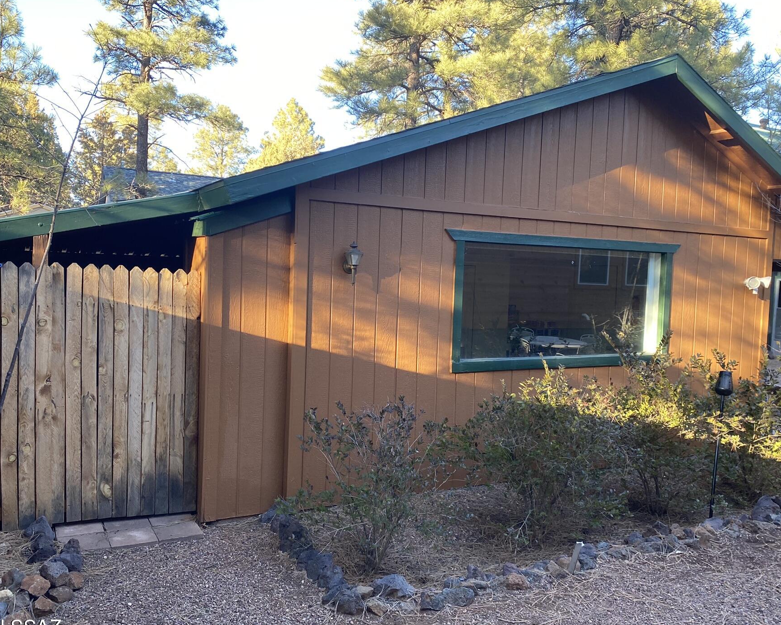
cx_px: 380
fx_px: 694
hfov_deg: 58.8
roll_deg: -1.7
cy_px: 312
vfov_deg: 48.5
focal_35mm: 30
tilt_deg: -4.1
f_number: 1.8
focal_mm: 4.25
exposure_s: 1/121
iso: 64
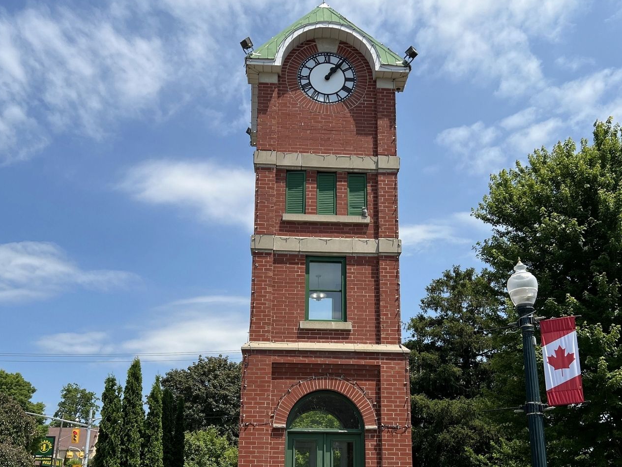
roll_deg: +0.1
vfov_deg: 38.3
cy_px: 303
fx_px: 665
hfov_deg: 50.1
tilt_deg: +16.4
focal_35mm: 37
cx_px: 321
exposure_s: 1/4274
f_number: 1.5
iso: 50
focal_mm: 5.7
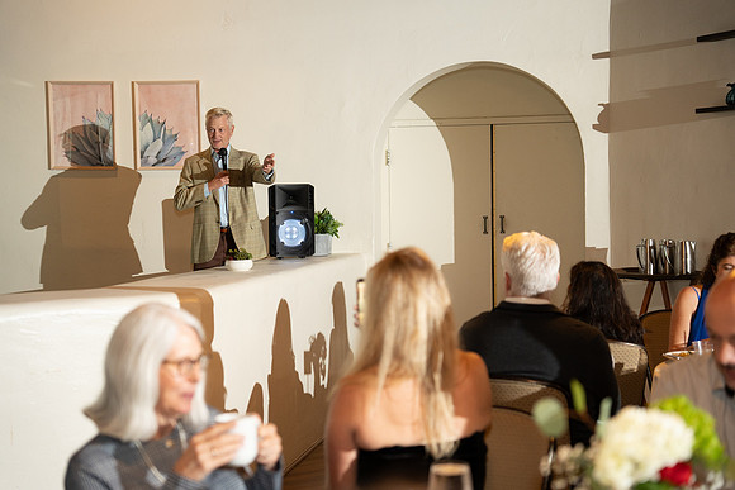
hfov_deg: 34.2
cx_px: 368
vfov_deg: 23.2
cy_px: 245
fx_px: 1195
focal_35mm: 58
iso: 1600
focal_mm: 58.5
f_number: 2.8
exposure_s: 1/125
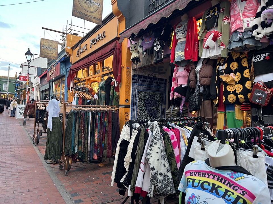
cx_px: 136
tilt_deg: +2.3
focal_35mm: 26
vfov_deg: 53.1
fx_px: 205
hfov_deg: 67.3
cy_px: 102
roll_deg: -3.0
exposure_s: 1/50
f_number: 1.5
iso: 100
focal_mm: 5.7
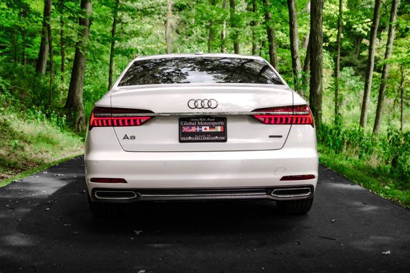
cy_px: 135
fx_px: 512
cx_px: 205
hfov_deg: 43.6
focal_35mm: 45
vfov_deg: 29.8
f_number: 6.3
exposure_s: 1/500
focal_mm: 44
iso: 640
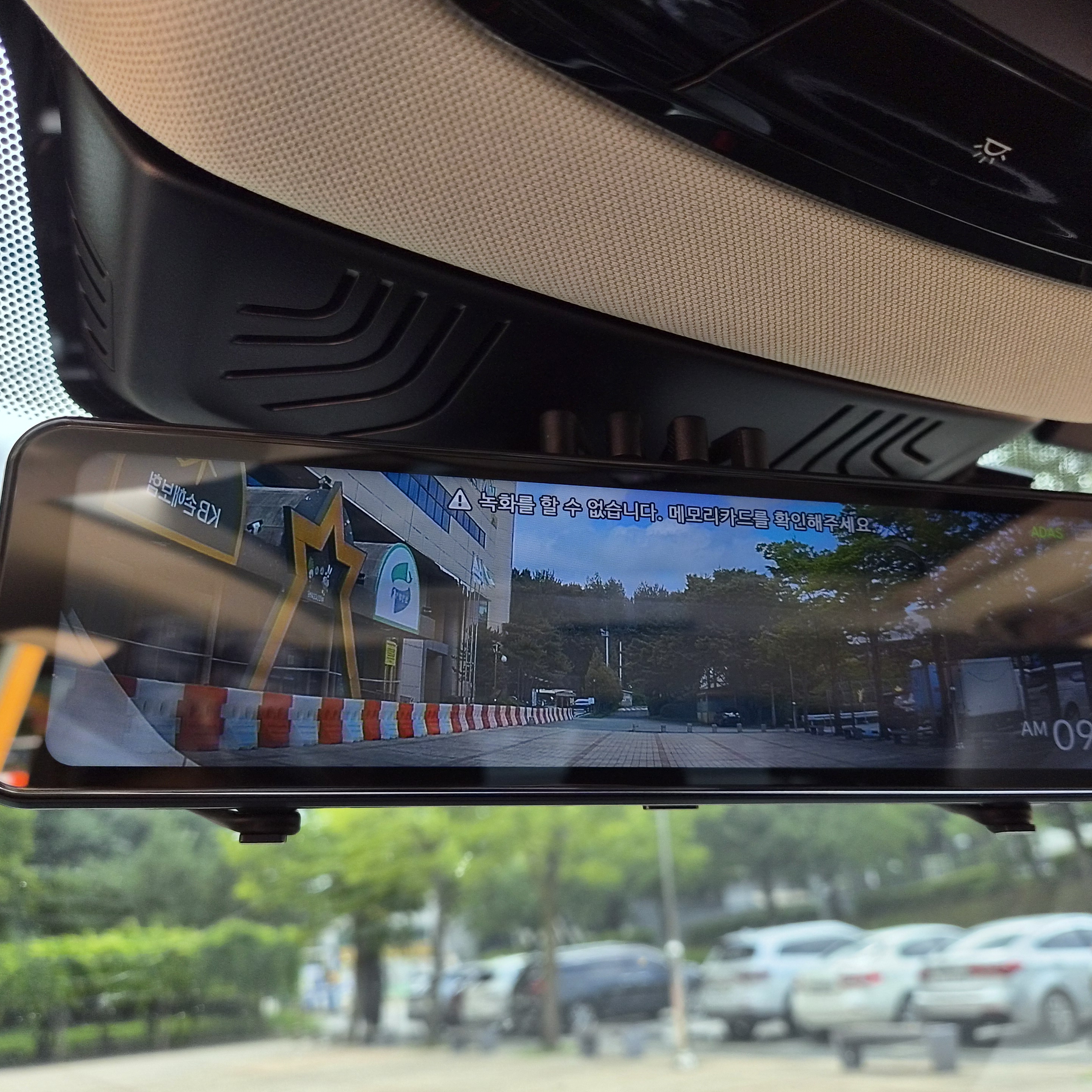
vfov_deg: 57.3
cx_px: 579
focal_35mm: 28
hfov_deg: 57.3
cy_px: 562
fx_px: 999
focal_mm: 5.4
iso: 40
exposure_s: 1/250
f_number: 1.8
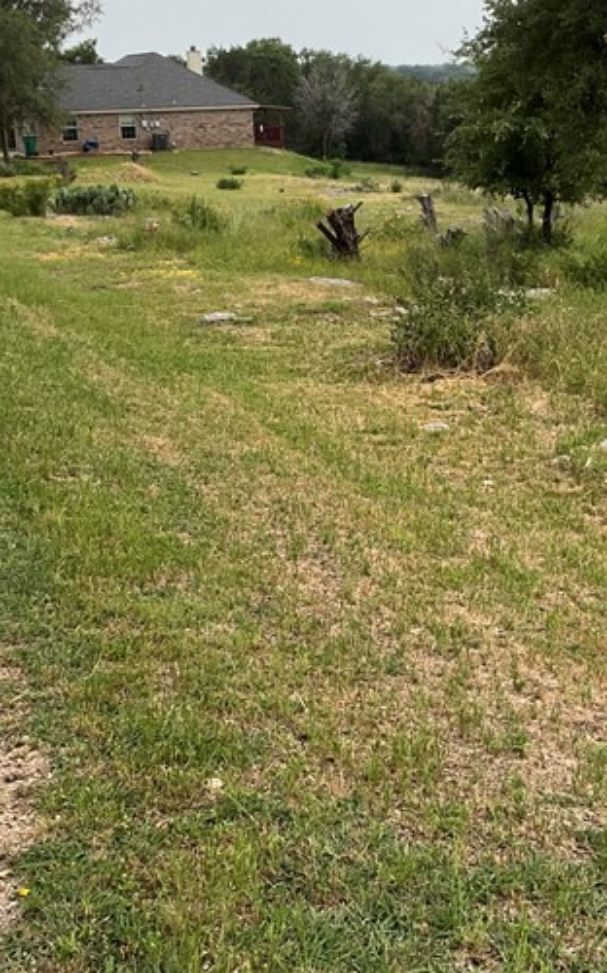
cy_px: 442
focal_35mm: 63
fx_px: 1669
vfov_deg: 32.5
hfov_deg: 20.5
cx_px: 447
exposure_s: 1/187
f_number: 1.8
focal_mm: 3
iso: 20
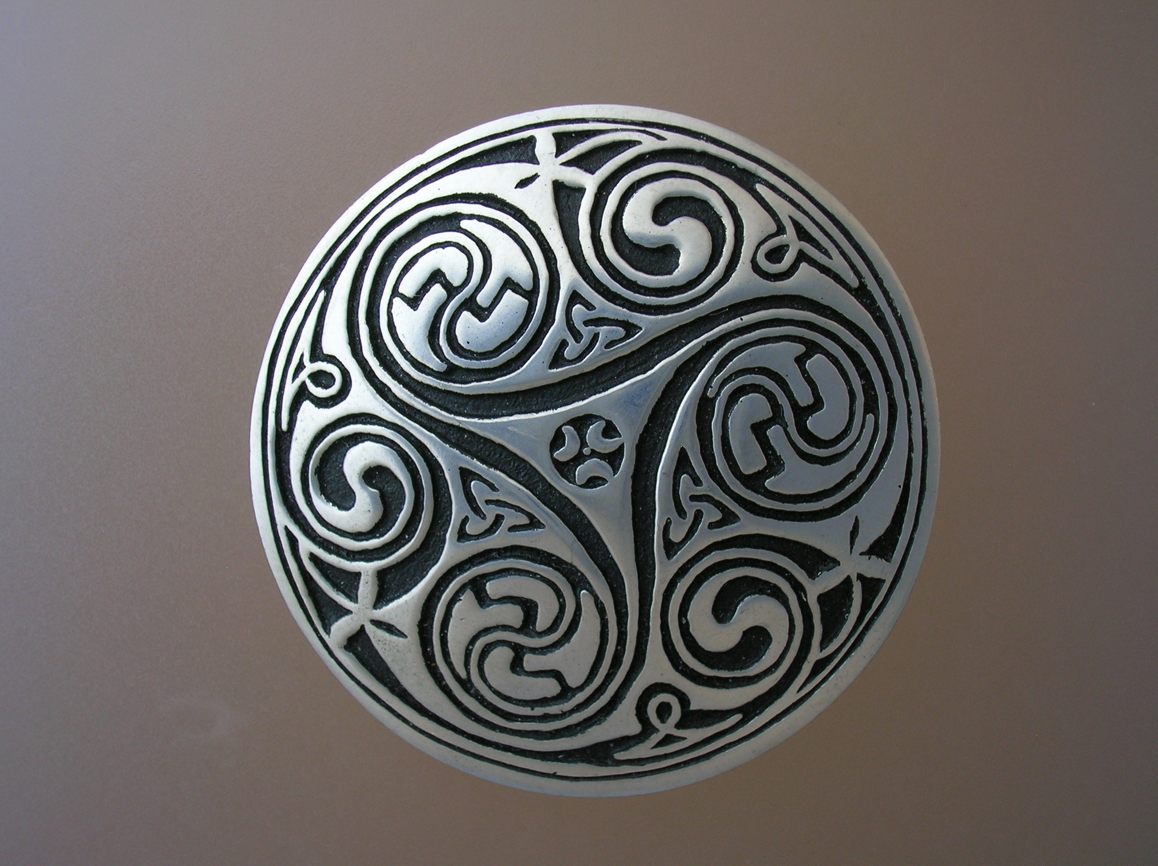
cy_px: 433
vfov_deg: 27.0
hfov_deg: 35.6
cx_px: 579
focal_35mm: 54
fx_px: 1805
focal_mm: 9
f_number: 3.4
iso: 50
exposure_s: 1/6.9
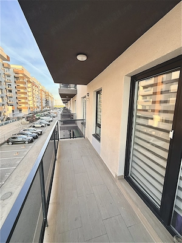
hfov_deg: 85.7
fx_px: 98
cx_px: 91
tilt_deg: -8.7
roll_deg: -1.8
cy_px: 122
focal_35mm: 14
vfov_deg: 102.1
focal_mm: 2.22
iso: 64
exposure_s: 1/116
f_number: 2.2
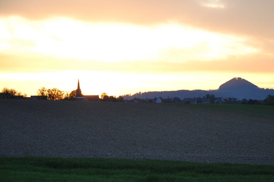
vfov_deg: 9.9
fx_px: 1049
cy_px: 102
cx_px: 156
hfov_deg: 14.9
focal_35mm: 138
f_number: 6.3
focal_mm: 80
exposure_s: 1/20
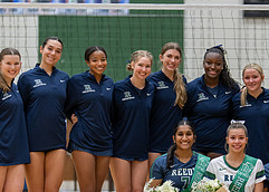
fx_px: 1046
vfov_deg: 10.4
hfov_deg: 14.5
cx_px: 235
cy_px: 178
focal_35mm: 137
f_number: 1.2
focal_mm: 50
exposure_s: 1/320
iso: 400
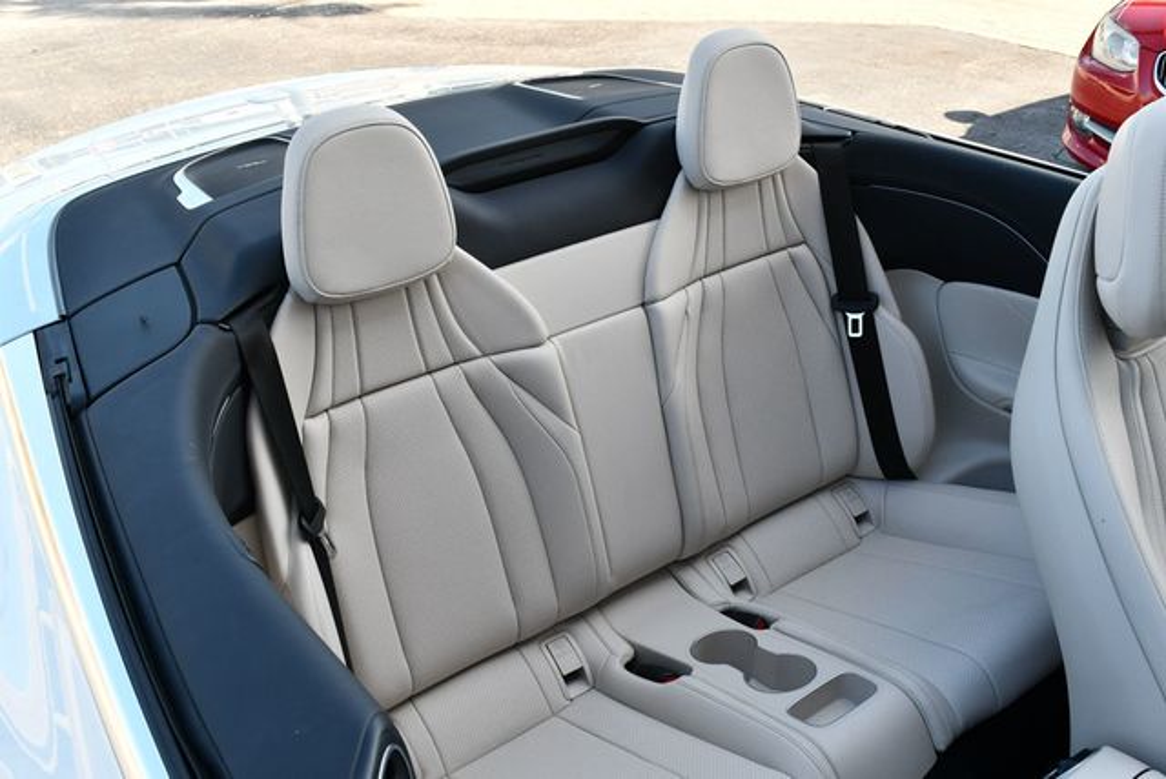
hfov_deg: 53.1
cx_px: 583
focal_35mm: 36
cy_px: 390
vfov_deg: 36.9
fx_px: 1167
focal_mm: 18
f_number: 5.6
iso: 280
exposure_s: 1/250
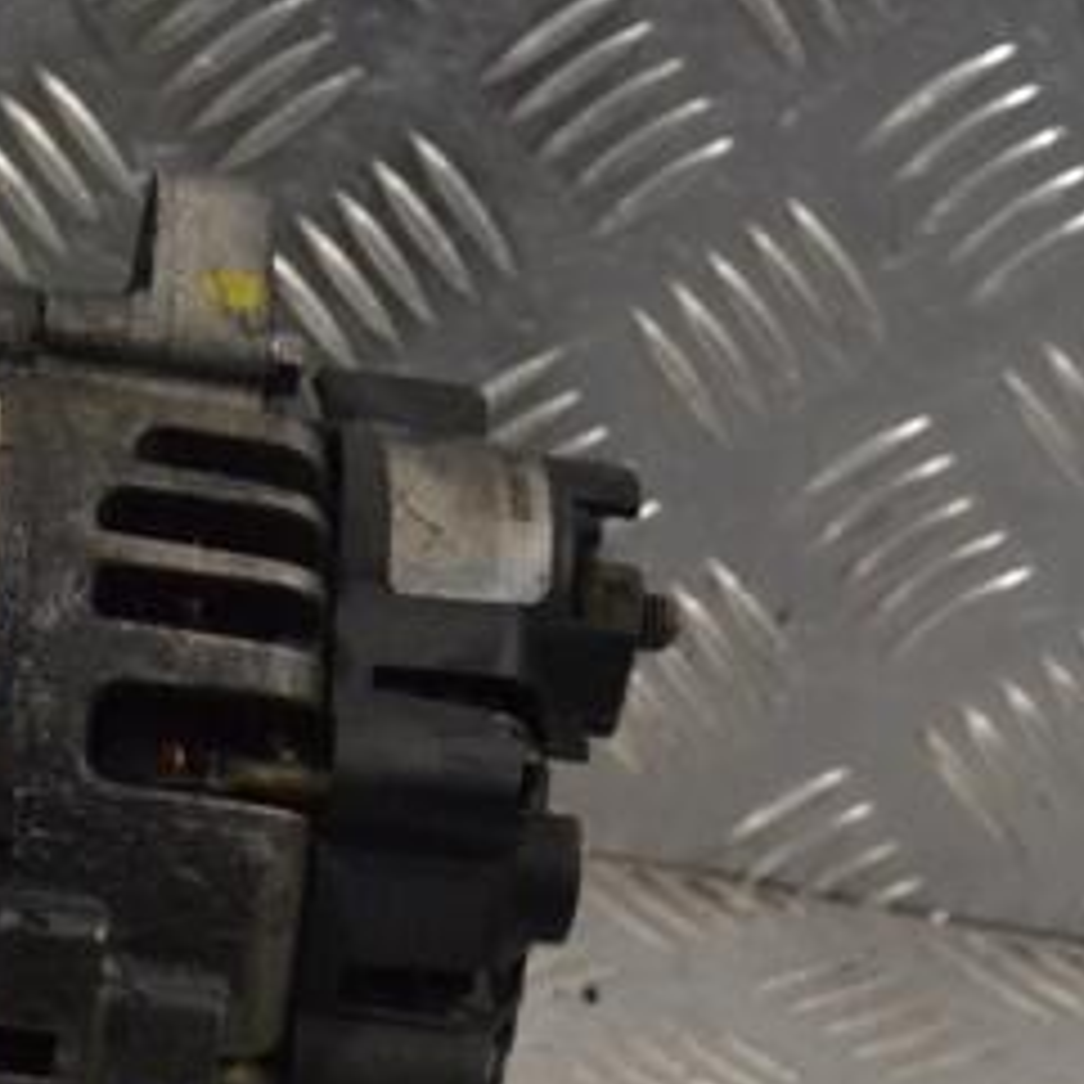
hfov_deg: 11.8
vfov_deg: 11.9
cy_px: 810
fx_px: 5173
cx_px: -4
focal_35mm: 146
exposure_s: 1/320
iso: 3200
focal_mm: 46
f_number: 9
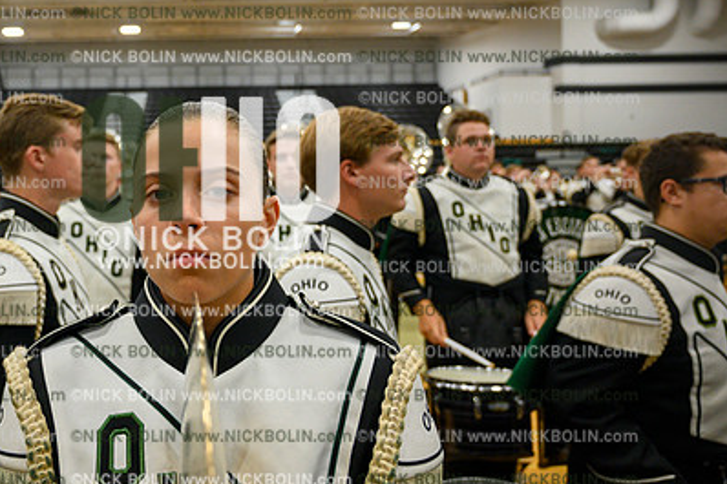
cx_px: 210
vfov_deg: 37.6
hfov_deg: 52.8
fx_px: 706
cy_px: 183
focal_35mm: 35
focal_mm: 24
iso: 1250
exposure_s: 1/250
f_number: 4
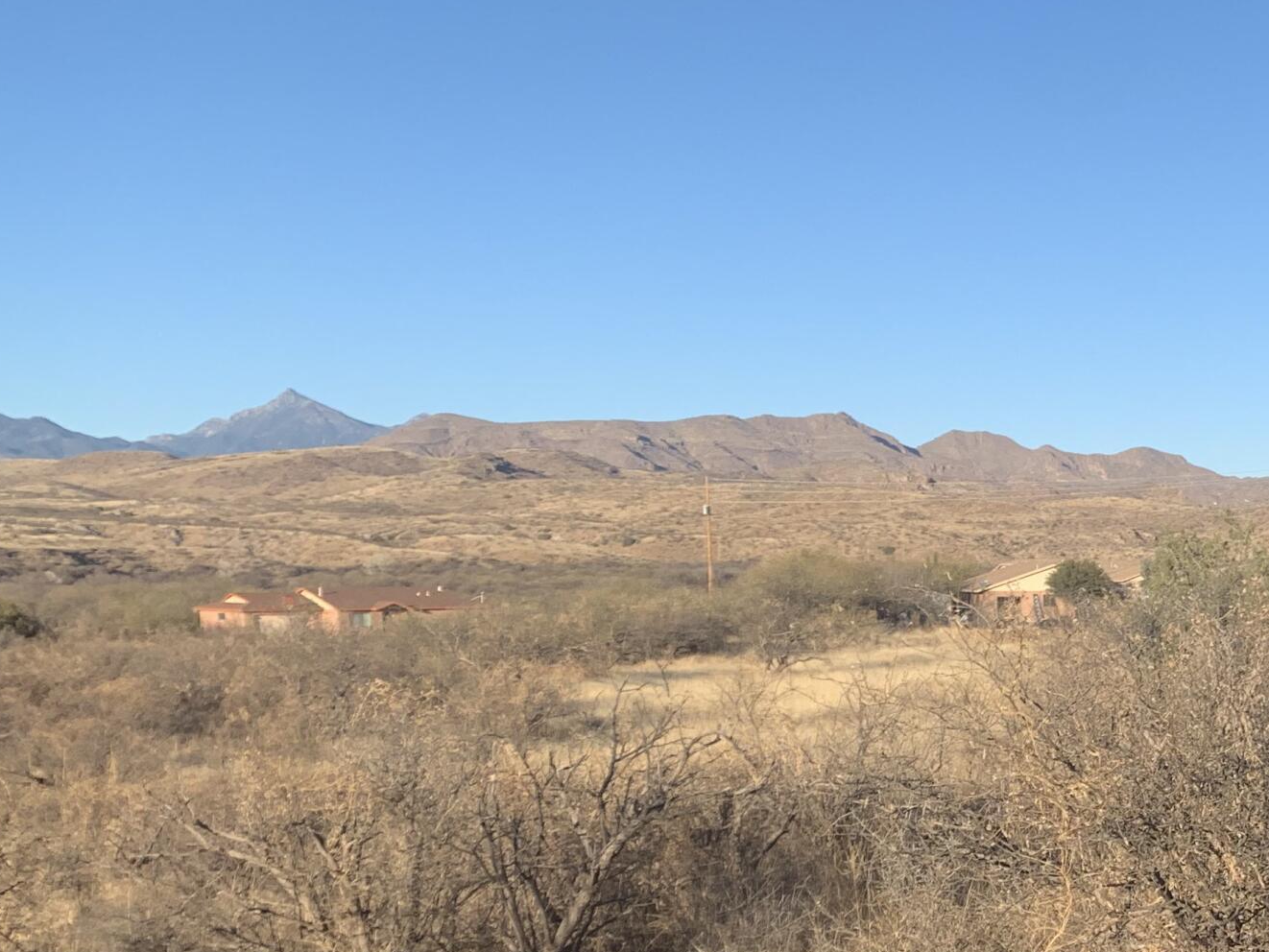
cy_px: 917
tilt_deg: -7.1
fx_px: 2163
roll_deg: +0.5
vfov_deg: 23.9
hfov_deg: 29.7
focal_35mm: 59
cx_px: 1364
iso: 25
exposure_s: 1/1350
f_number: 1.8
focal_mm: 4.25
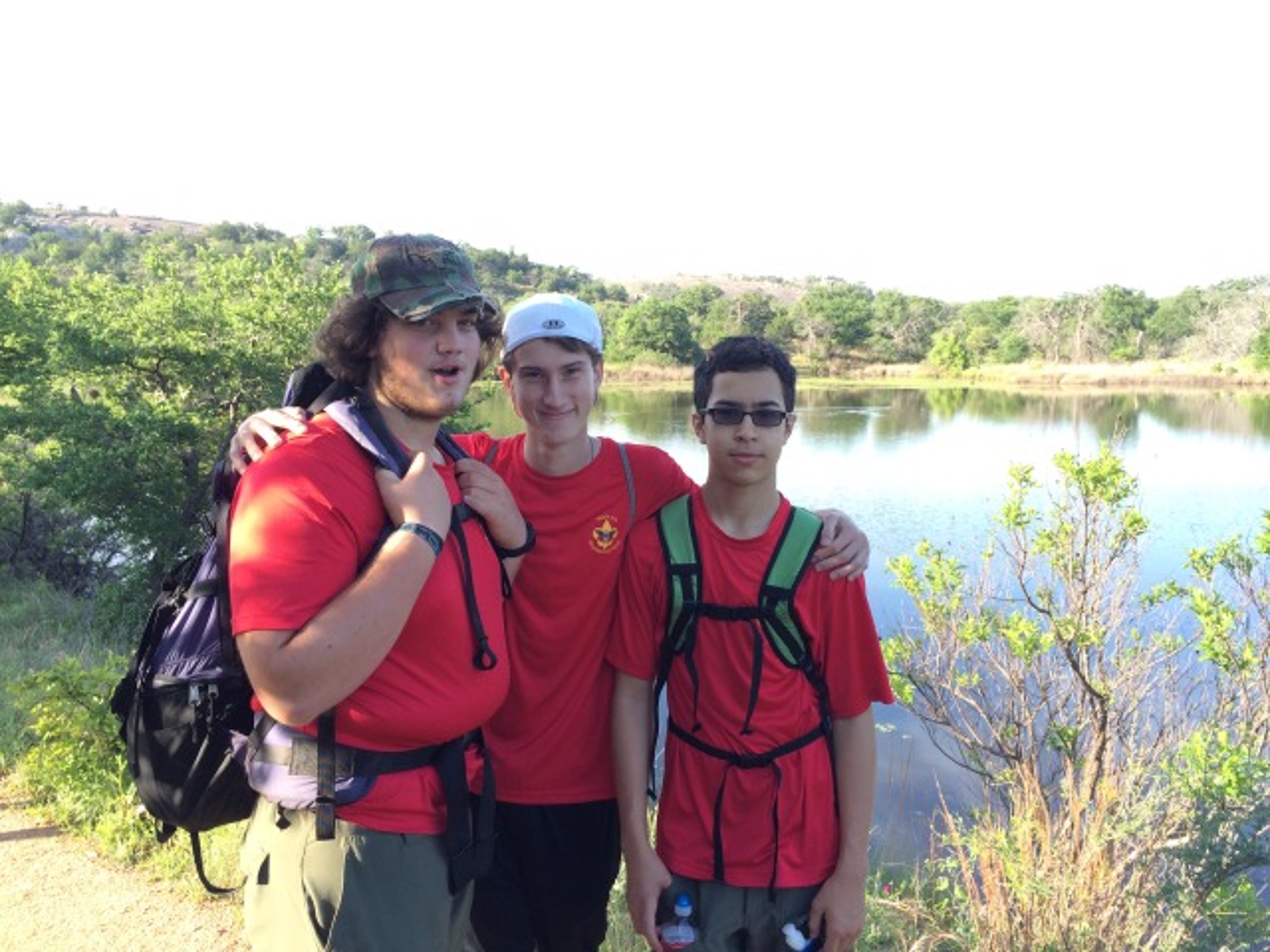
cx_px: 635
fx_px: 1064
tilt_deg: -8.1
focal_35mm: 29
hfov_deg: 61.7
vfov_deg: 48.2
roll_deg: +0.2
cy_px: 476
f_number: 2.2
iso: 32
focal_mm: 4.15
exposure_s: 1/224
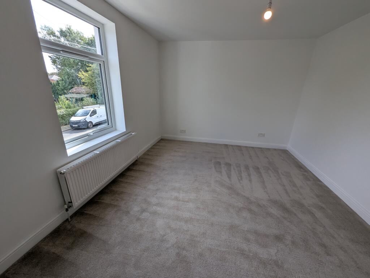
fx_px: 139
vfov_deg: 90.1
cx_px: 185
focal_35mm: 13
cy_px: 139
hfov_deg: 106.1
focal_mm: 1.95
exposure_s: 1/343
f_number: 2.2
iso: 57
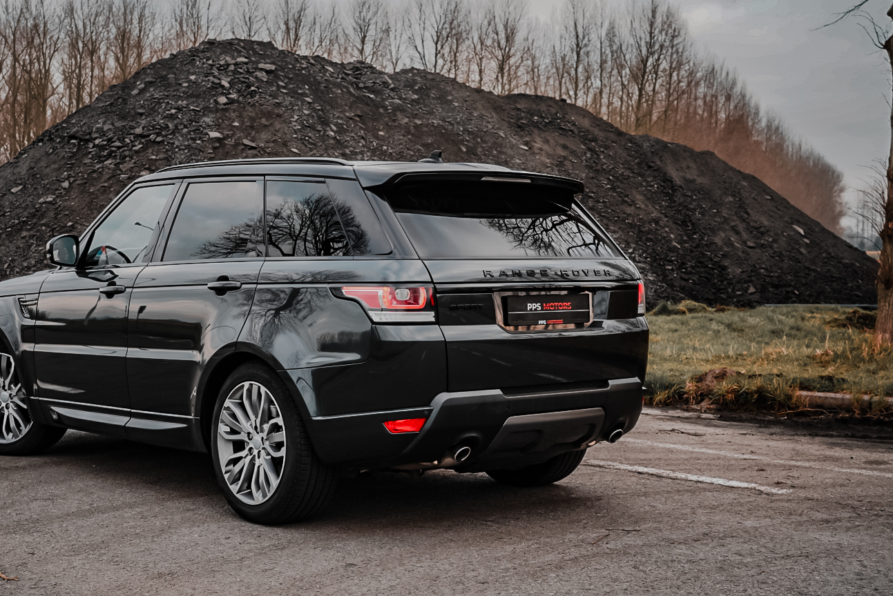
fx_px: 1241
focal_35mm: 50
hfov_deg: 39.5
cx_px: 378
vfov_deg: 27.0
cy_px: 335
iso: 100
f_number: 5.6
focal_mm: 40
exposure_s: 1/50
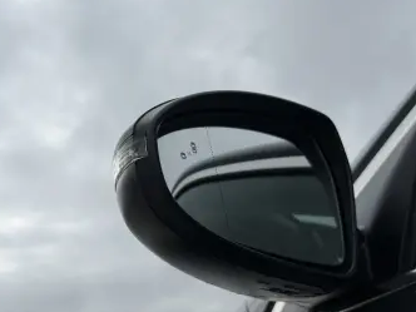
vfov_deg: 28.0
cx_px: 214
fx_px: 625
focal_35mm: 52
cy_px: 154
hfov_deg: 36.8
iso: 64
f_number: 1.78
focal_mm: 6.76
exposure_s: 1/7143
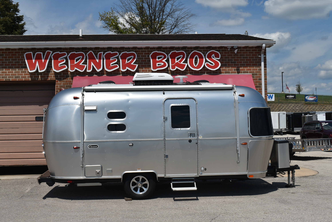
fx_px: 443
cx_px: 166
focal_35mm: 48
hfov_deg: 41.1
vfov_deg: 28.1
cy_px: 111
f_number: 11
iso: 100
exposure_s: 1/500
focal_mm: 32
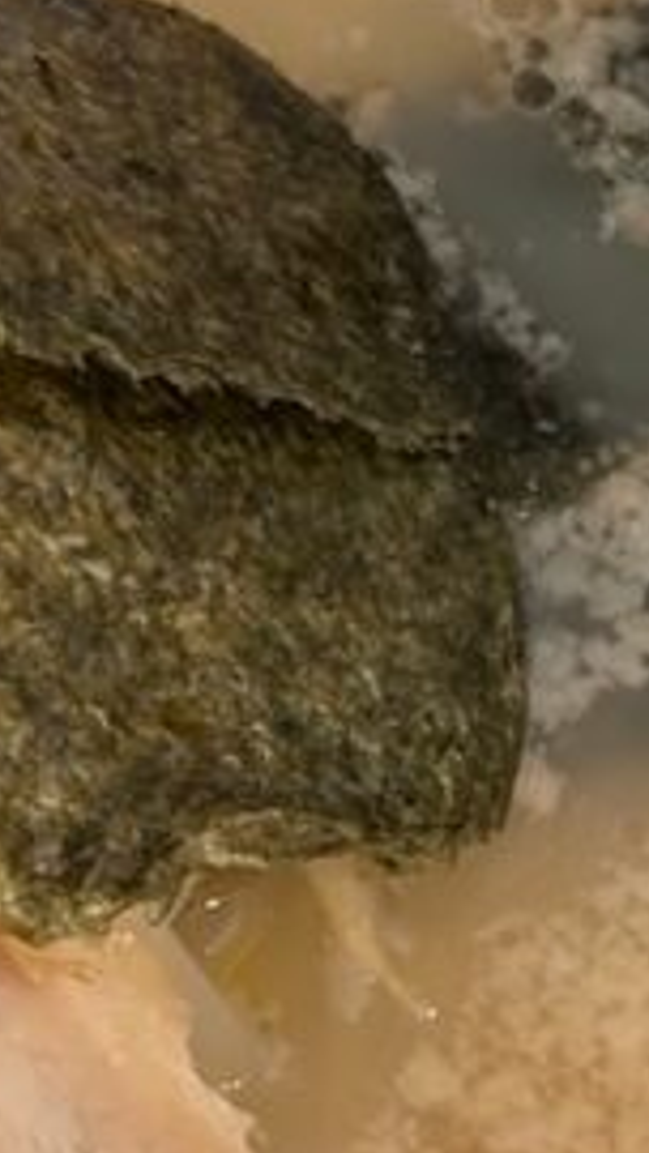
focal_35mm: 215
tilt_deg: -63.3
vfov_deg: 10.0
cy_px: 555
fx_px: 6574
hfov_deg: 5.6
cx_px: -410
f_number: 1.6
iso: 100
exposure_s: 1/33
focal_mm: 5.96
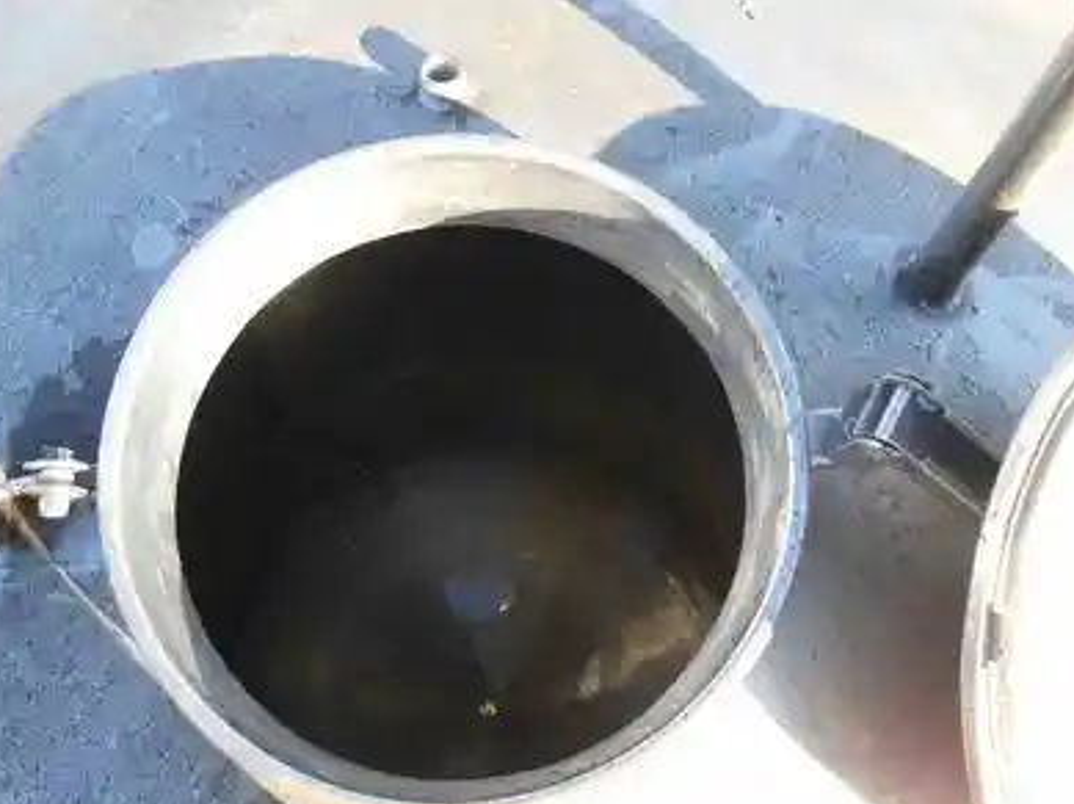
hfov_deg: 52.7
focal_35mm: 35
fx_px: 1085
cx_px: 533
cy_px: 412
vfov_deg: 40.6
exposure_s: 1/250
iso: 250
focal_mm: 6
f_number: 3.9
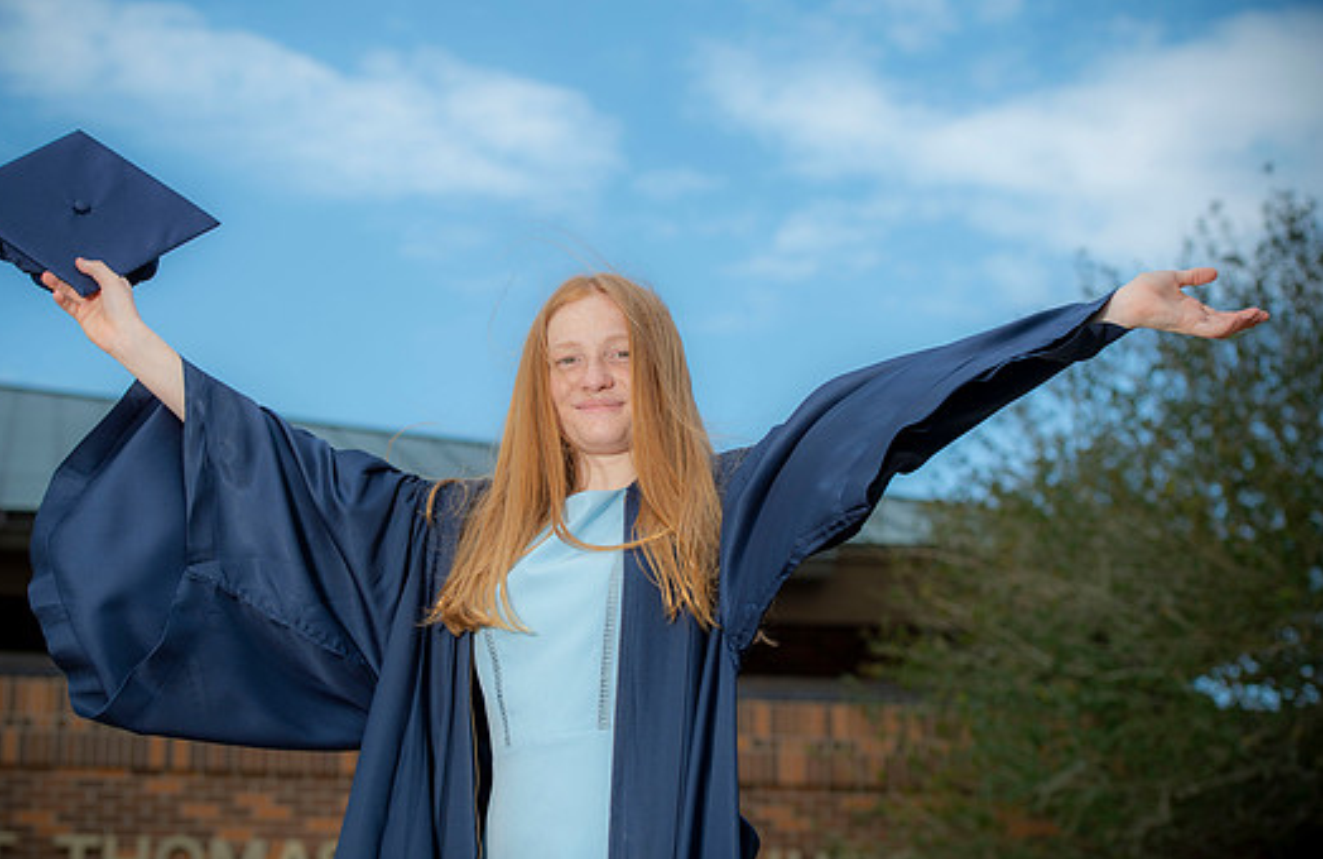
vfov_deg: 16.2
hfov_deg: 24.7
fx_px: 3025
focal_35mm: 83
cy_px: 411
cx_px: 612
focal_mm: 70
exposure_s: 1/250
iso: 80
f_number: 5
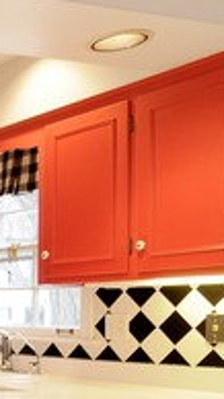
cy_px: 301
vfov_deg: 33.2
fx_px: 655
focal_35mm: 62
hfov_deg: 13.3
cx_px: -341
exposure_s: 1/2
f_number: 8
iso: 200
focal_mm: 12
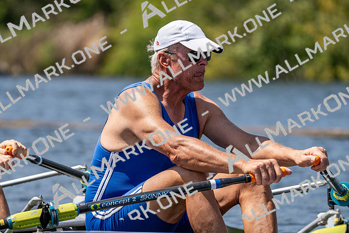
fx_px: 3083
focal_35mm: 318
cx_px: 174
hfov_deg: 6.5
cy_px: 116
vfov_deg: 4.3
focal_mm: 318
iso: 250
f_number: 6.3
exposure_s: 1/2000
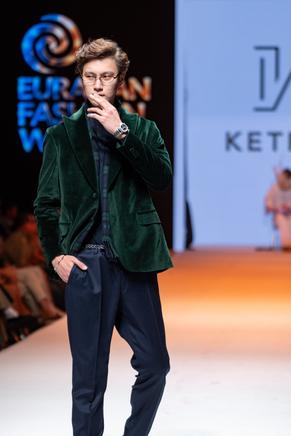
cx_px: 146
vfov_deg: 13.2
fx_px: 1879
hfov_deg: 8.9
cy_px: 218
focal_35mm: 155
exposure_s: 1/250
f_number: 2.8
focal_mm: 103.9
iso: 250
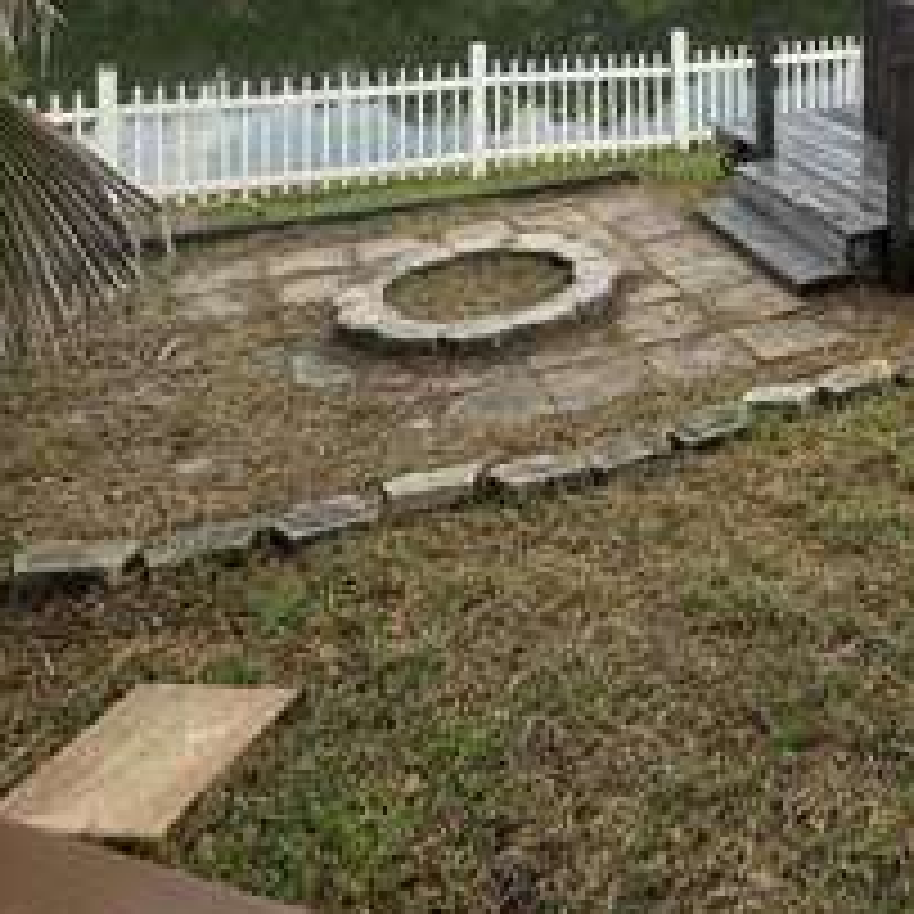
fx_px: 1165
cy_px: -108
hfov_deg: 38.4
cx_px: 896
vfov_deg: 36.0
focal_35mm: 39
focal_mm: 2.22
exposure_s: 1/932
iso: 40
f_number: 2.2
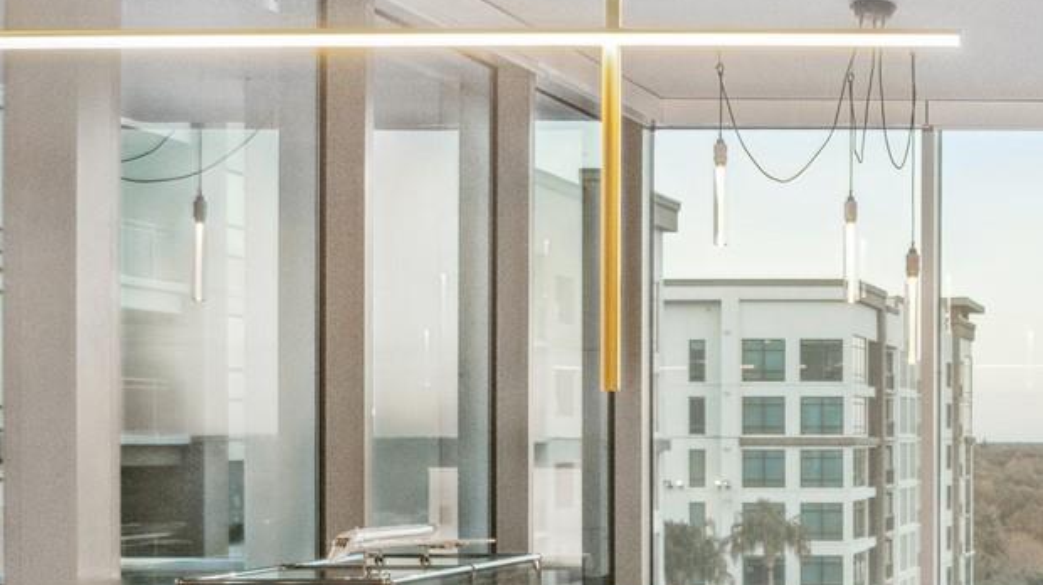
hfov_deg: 21.7
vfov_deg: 13.4
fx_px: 2488
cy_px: 459
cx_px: 1305
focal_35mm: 90
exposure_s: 1/125
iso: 1600
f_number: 3.7
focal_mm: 16
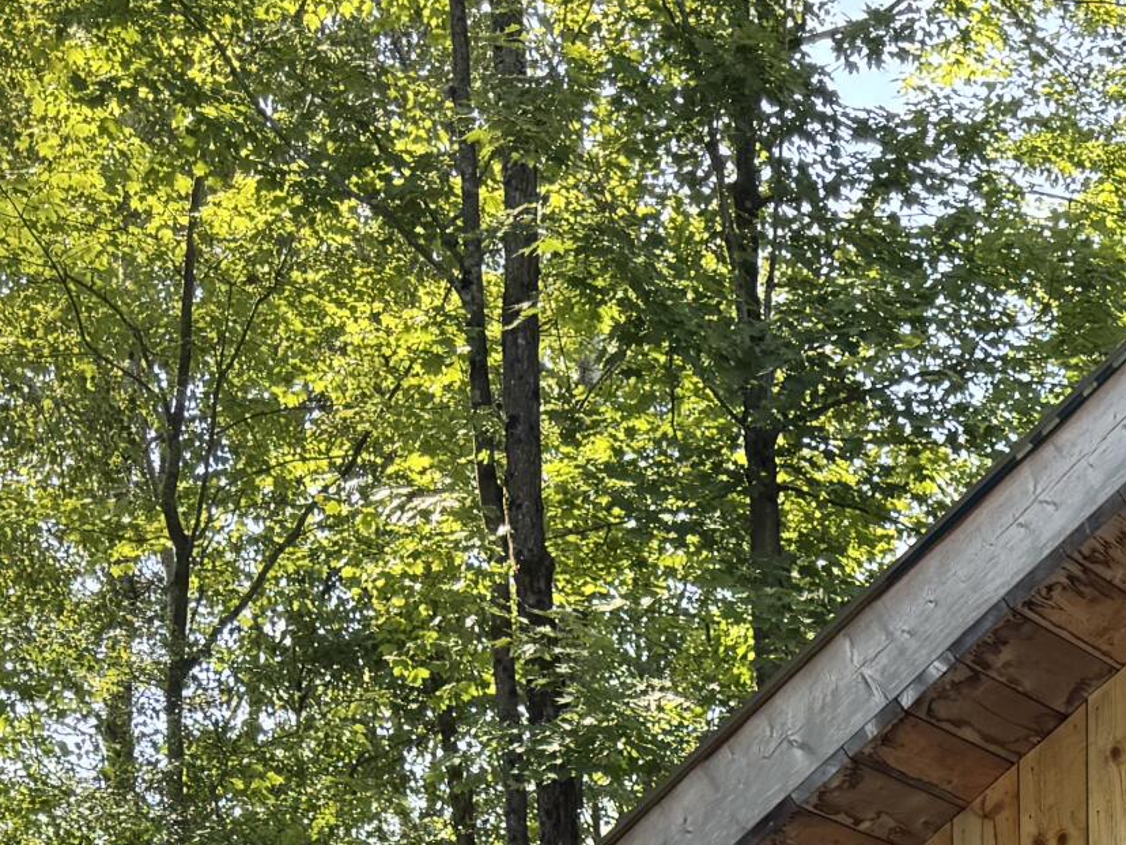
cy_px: 1451
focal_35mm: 87
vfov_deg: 15.1
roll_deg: +1.6
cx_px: 1325
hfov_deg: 21.1
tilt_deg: -1.9
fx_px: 2830
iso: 80
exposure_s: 1/419
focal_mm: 6.76
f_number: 1.78
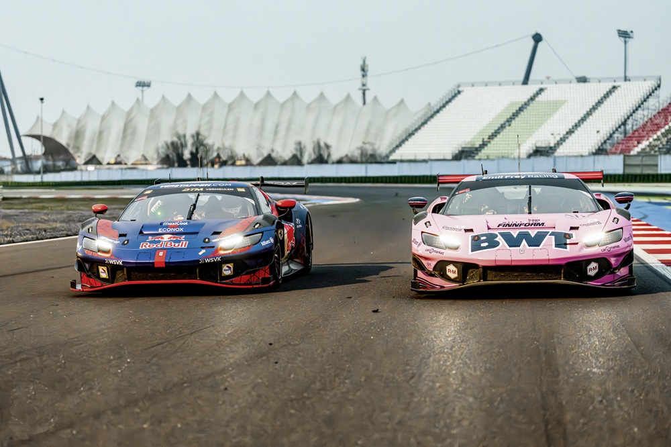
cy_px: 224
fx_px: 1733
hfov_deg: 21.9
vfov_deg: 14.7
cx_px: 336
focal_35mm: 93
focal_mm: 93
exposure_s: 1/400
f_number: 2.8
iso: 3200
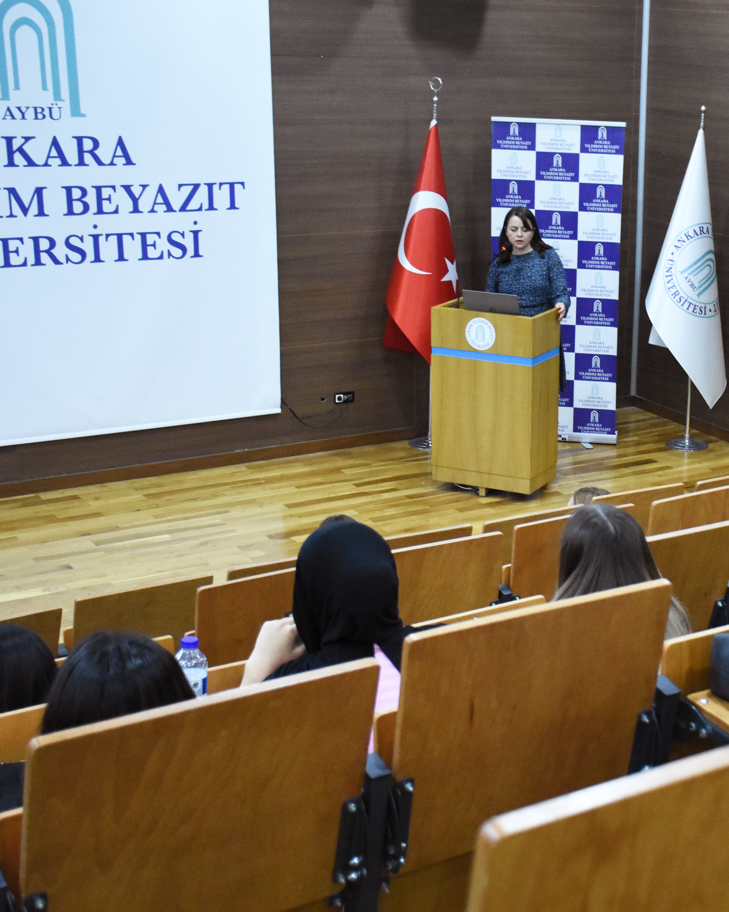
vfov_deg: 32.6
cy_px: 451
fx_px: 1557
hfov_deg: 25.6
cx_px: 649
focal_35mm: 58
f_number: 4
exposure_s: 1/80
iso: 4000
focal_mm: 27
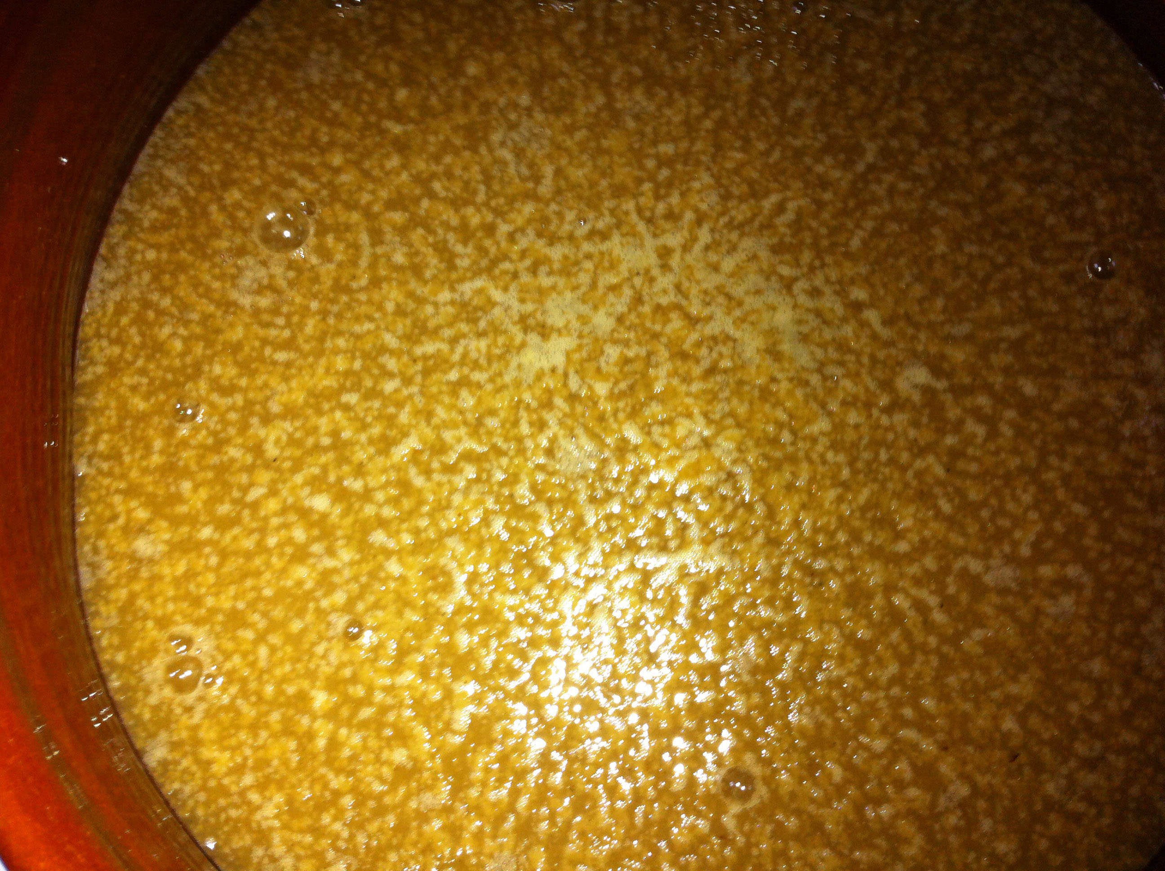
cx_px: 582
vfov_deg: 40.6
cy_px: 436
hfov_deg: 52.7
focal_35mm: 35
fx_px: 1176
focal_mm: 3.85
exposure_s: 1/23
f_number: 2.8
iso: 80
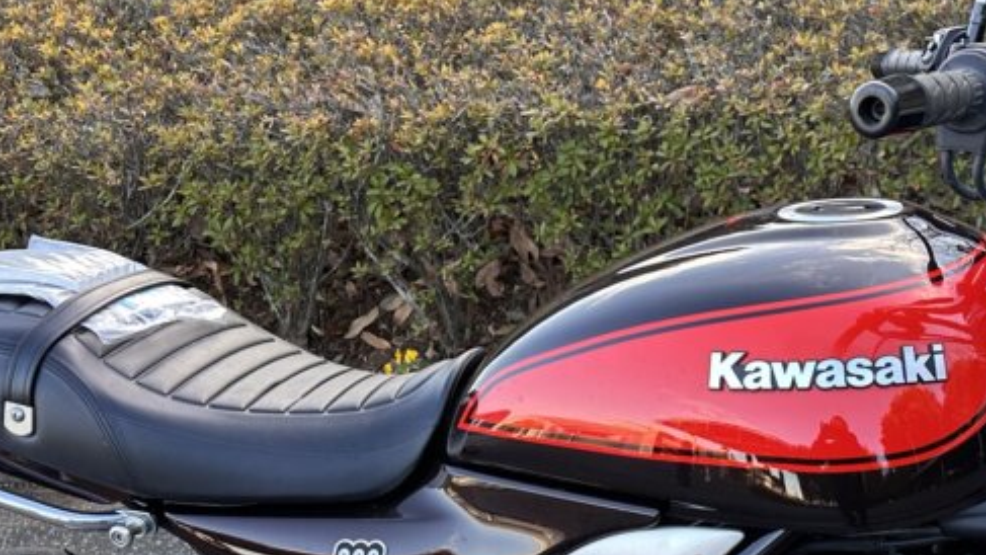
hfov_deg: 37.0
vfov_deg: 21.0
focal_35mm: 55
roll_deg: +4.9
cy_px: 573
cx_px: 727
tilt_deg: -34.0
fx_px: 1438
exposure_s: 1/121
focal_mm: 6.86
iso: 80
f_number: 1.78
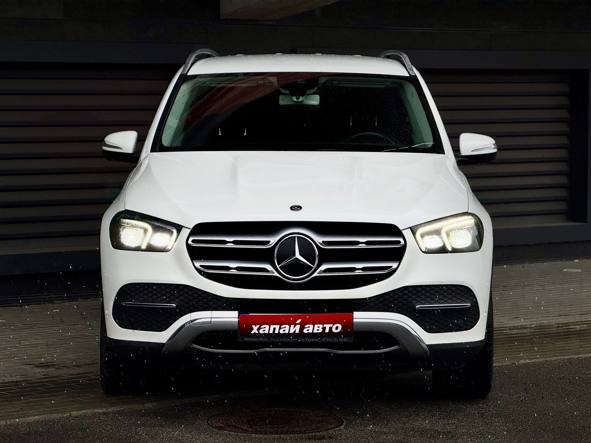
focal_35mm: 120
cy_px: 222
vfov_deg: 12.3
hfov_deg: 16.4
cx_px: 296
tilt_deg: -2.7
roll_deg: +0.2
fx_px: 2049
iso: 50
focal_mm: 15.66
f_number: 2.8
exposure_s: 1/301
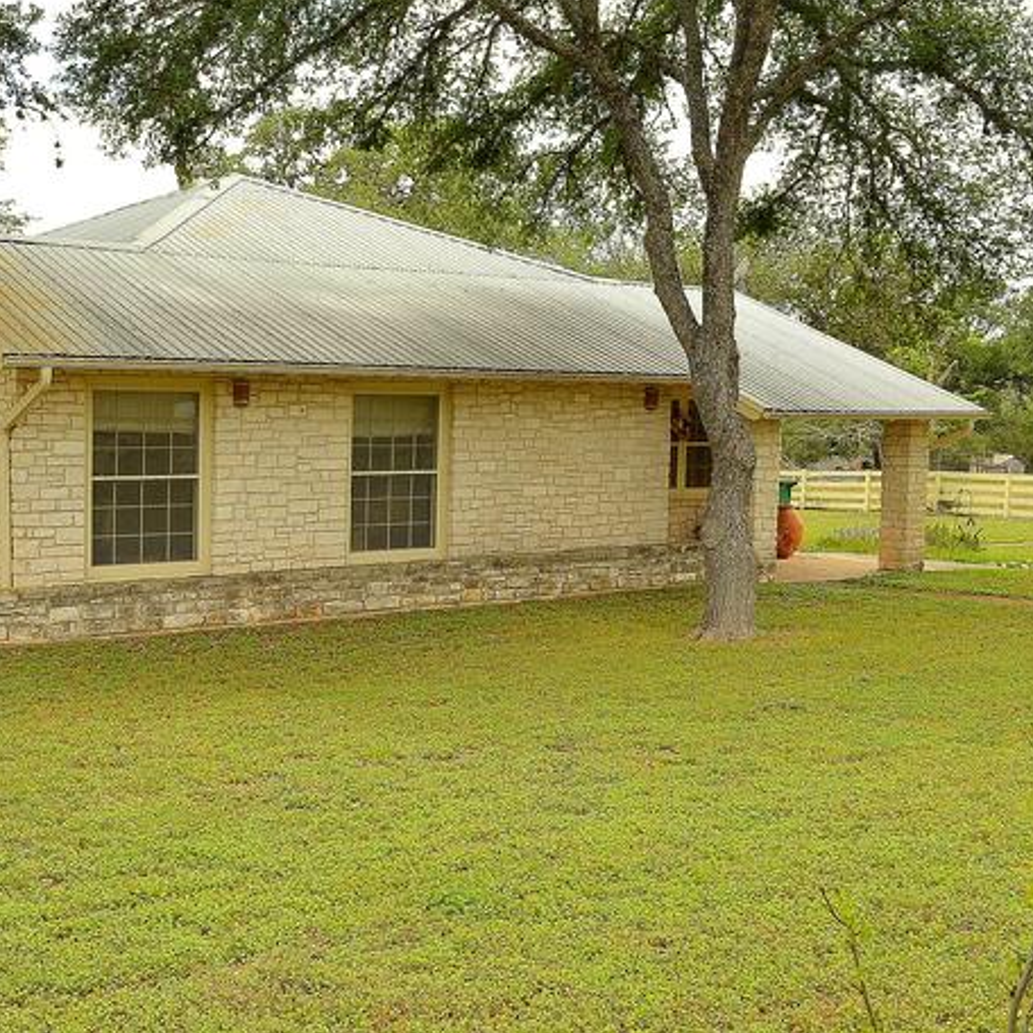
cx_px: 279
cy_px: 510
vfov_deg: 39.2
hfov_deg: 38.3
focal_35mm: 43
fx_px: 1452
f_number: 13
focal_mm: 22
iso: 200
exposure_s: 1/100
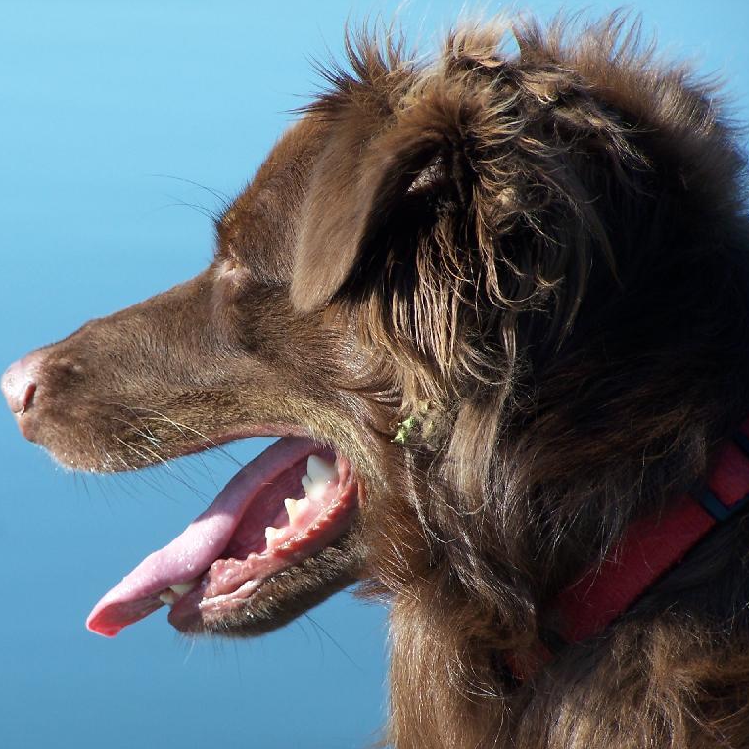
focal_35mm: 258
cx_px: 293
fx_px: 6316
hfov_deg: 6.8
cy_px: 374
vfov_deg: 6.8
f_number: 3.2
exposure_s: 1/500
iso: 80
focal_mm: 36.2
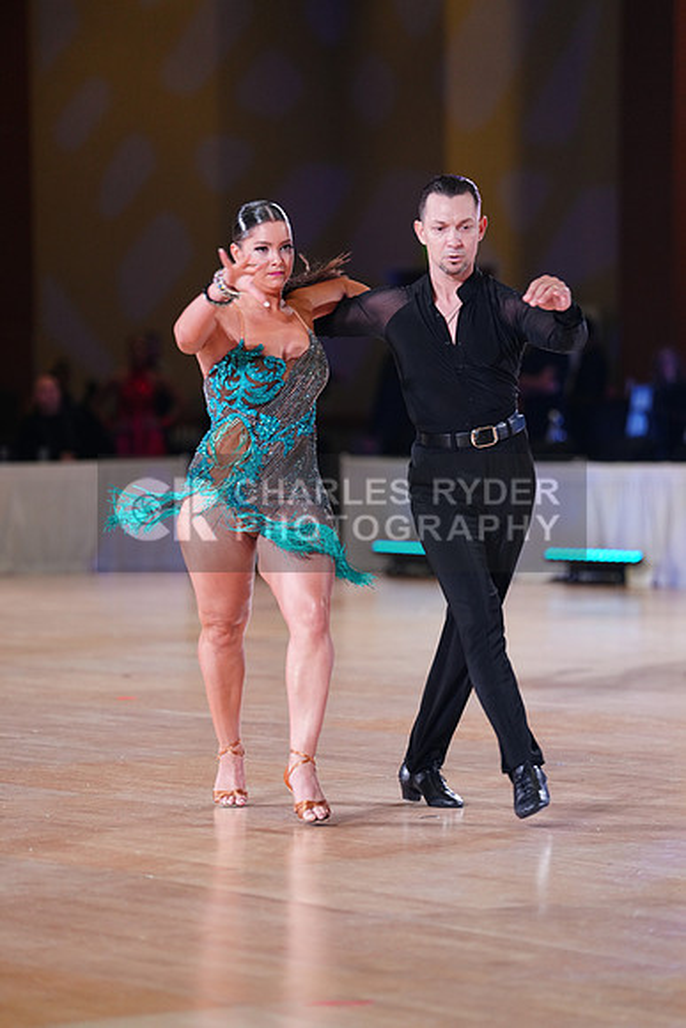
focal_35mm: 155
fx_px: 4427
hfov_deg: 8.9
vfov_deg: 13.2
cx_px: 343
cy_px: 514
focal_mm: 155
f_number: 2.8
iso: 2000
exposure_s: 1/400
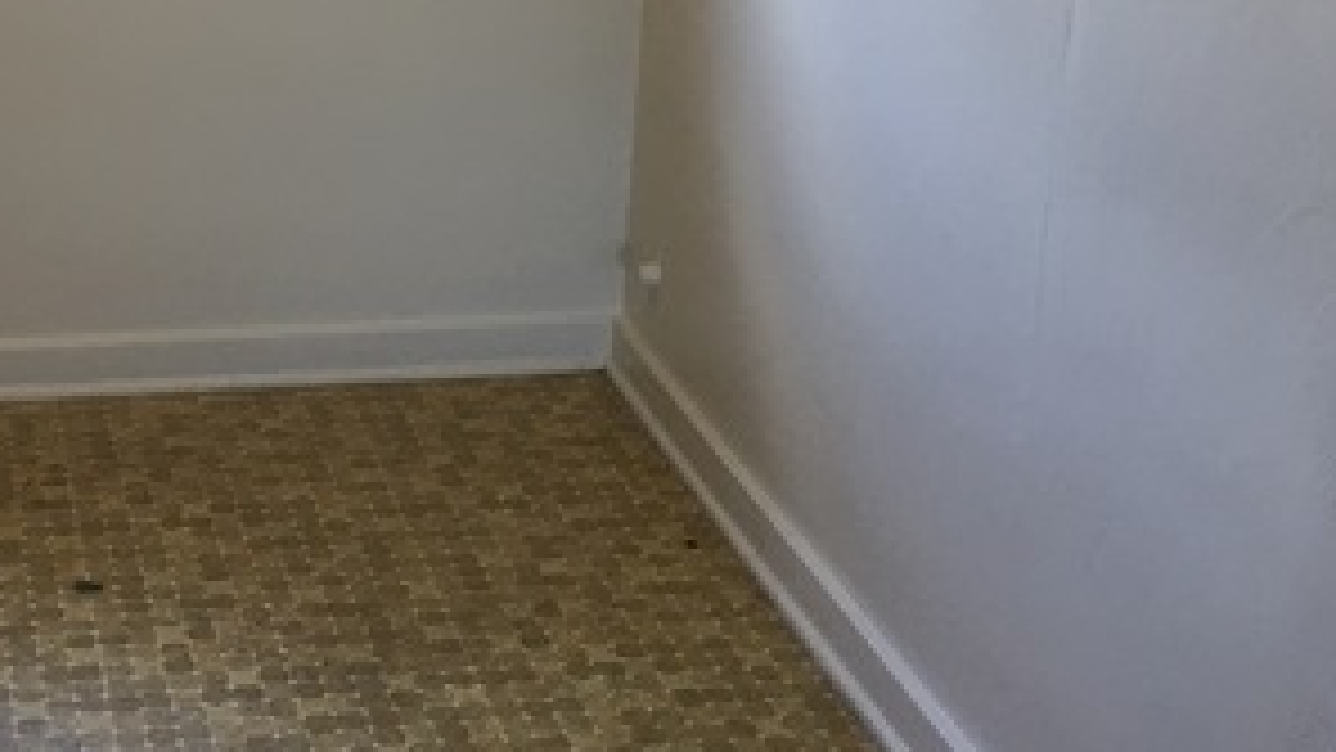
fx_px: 2409
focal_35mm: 68
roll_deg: -1.2
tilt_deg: -14.9
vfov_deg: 17.4
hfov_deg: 30.2
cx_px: 243
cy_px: 59
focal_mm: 4.15
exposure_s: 1/30
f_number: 2.2
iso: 40
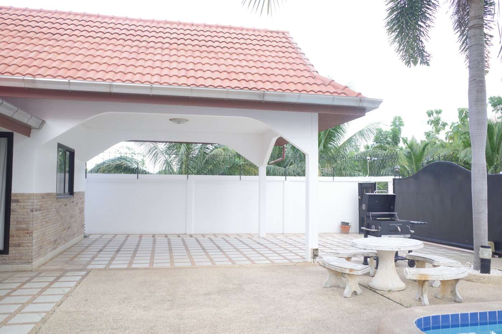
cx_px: 251
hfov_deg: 65.5
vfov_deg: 46.4
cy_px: 167
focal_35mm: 28
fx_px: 390
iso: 200
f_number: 2.8
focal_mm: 18.3
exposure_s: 1/125
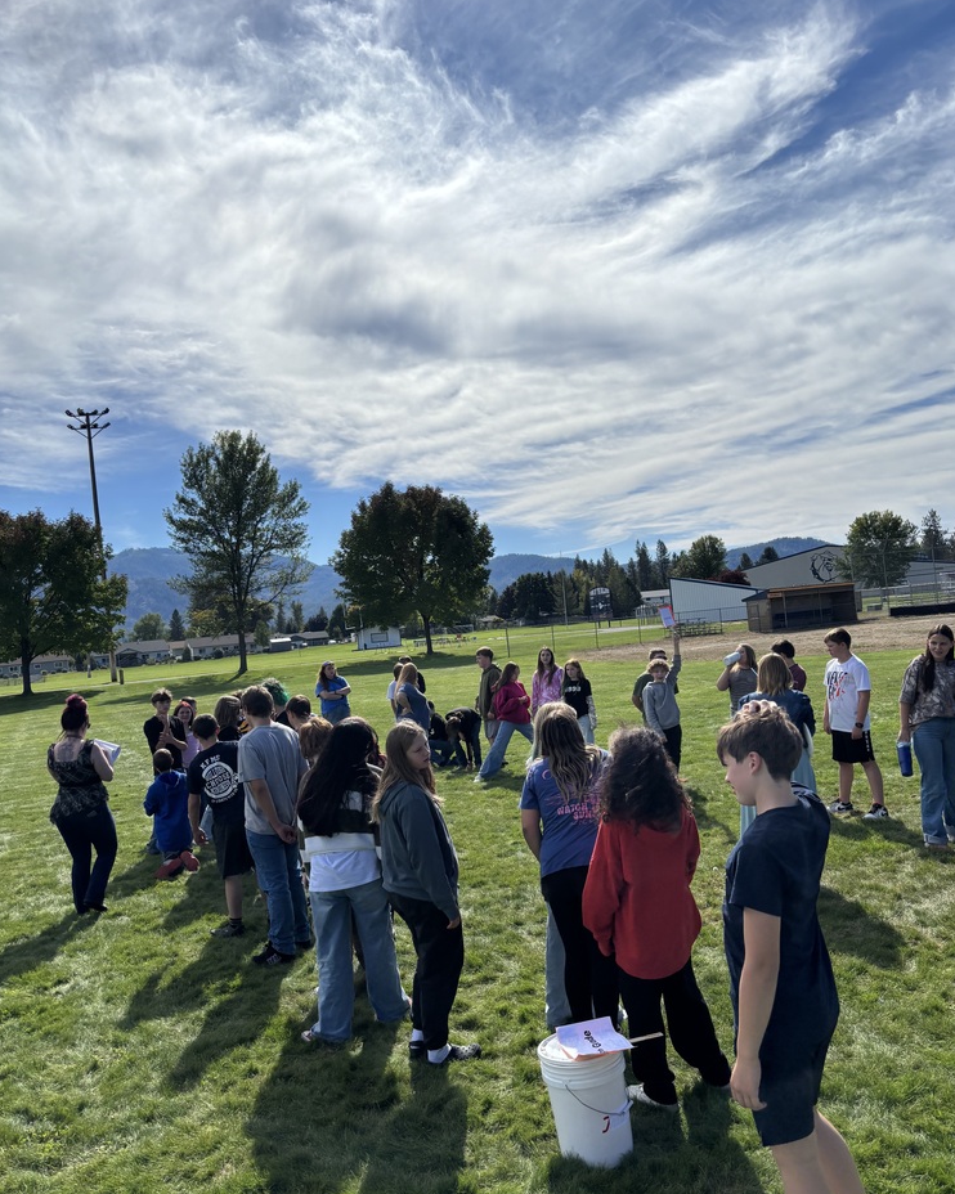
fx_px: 990
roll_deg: +4.2
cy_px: 614
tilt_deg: +2.4
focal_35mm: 28
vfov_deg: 62.2
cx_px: 468
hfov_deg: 51.5
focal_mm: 5.96
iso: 50
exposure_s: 1/7692
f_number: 1.6
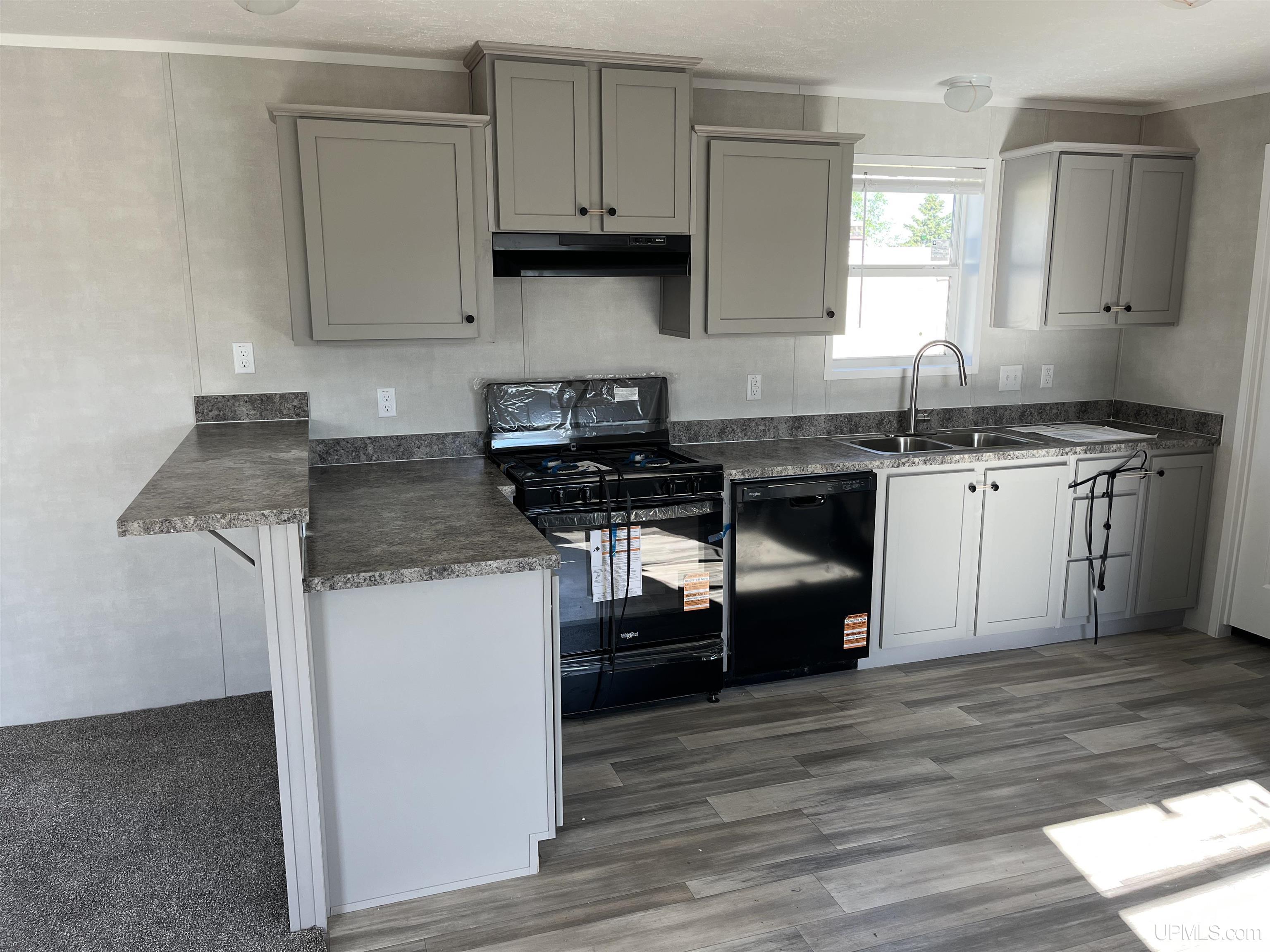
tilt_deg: -11.6
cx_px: 635
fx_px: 954
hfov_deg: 67.3
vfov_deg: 53.1
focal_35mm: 26
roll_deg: +0.5
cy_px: 476
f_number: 1.6
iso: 50
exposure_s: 1/121
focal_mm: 5.1
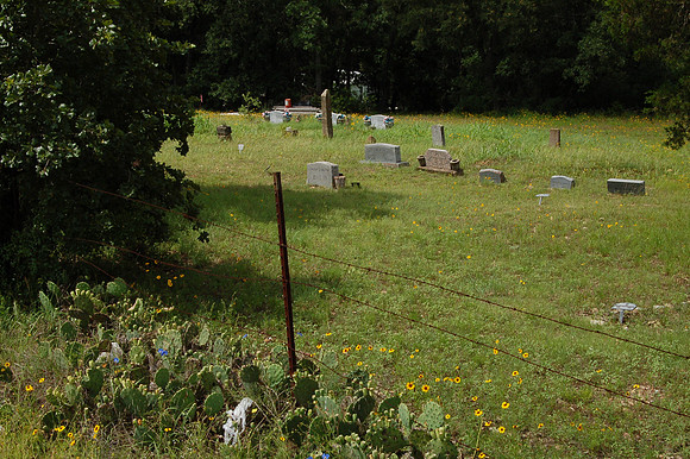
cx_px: 345
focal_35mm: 57
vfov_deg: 23.8
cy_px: 230
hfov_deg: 35.1
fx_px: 1092
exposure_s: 1/200
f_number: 20
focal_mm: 38
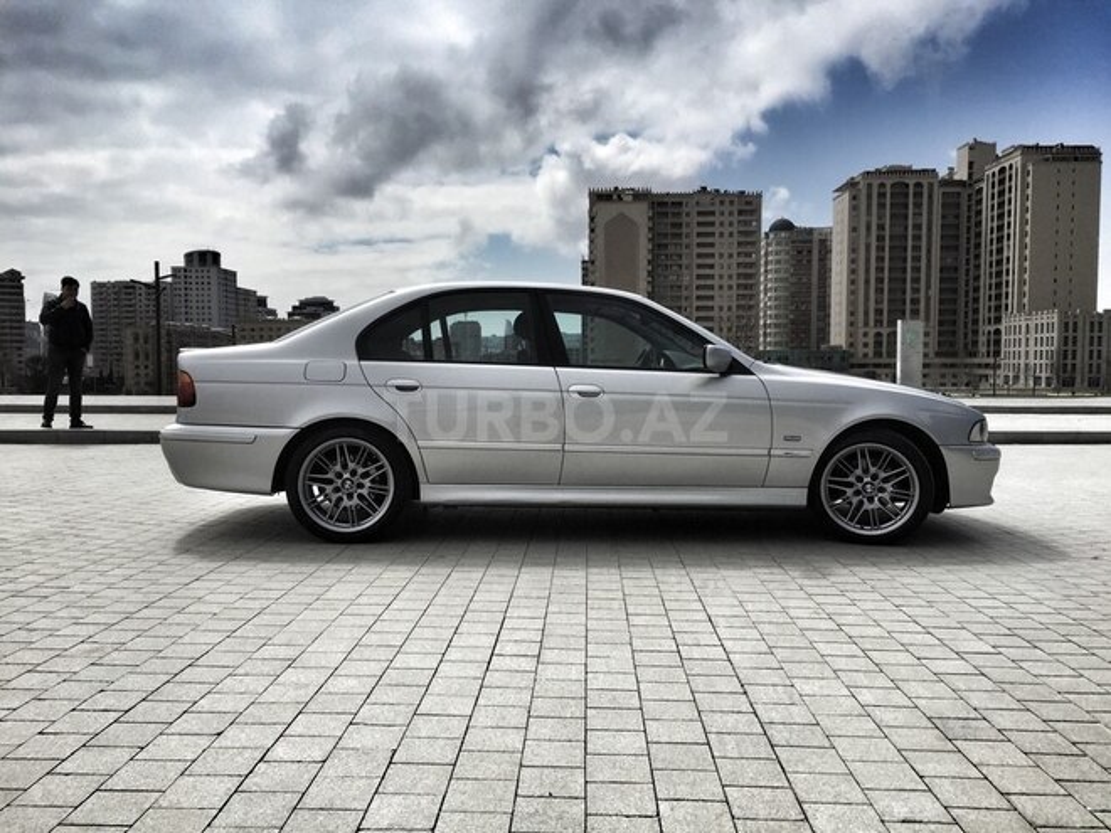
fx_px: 931
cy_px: 416
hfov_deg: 61.7
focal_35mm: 29
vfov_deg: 48.2
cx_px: 556
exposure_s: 1/3597
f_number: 2.2
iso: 32
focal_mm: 4.15
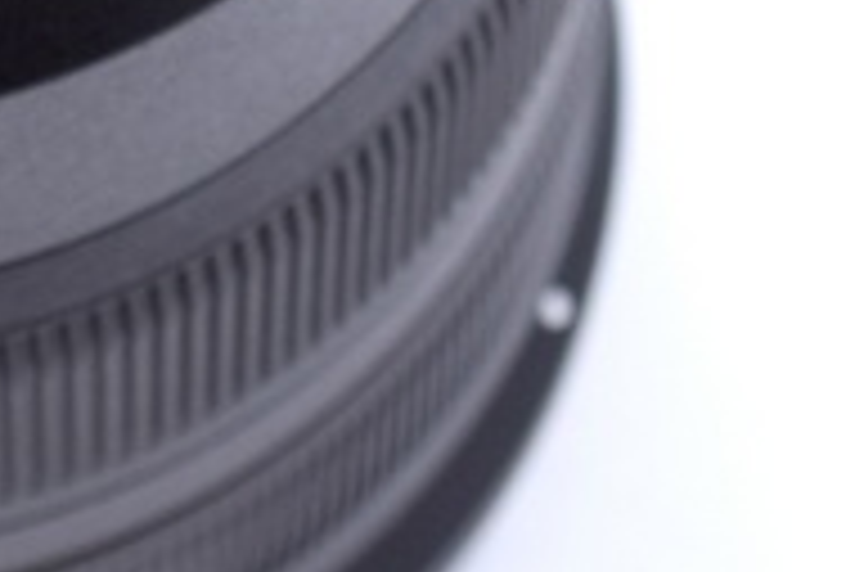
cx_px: -238
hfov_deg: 5.4
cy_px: -511
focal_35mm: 379
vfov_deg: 3.6
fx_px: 9008
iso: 400
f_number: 8
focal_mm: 48
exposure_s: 1/125
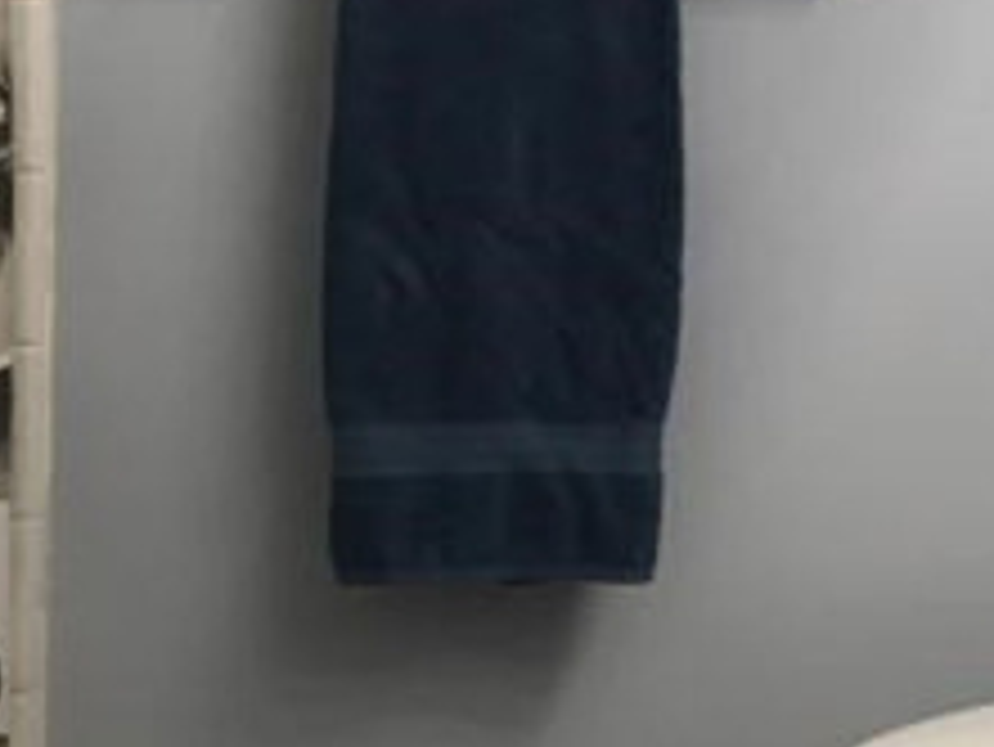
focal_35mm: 81
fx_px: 2327
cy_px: 76
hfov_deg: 22.1
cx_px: 1232
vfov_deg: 17.9
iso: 25
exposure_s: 1/30
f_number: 1.8
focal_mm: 3.99
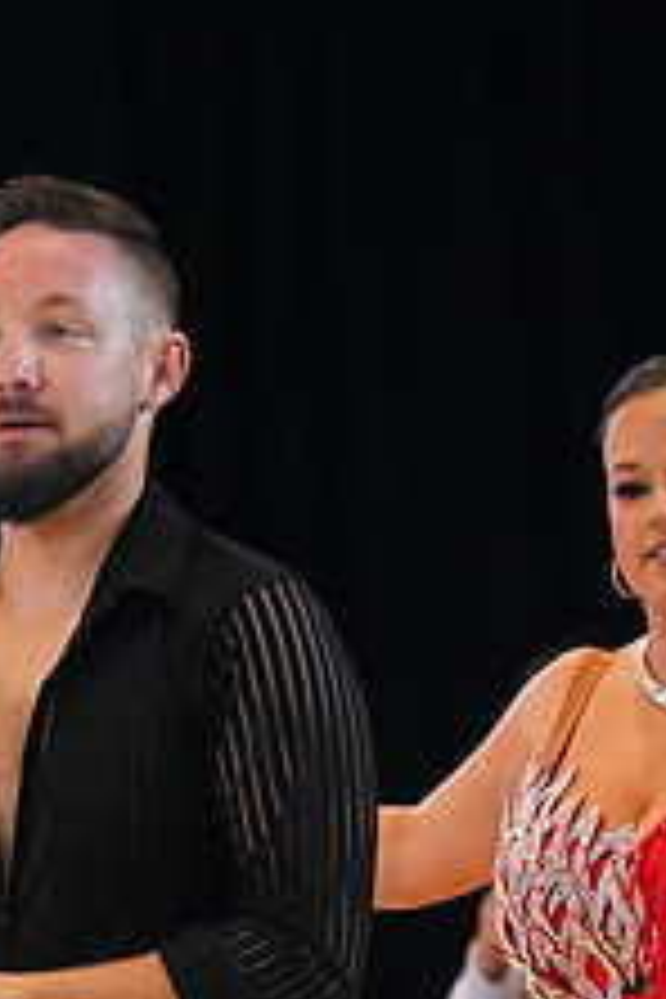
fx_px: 8935
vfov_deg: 6.4
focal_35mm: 322
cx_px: 605
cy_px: 1228
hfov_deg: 4.3
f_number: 4.5
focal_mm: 123
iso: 12800
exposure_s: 1/400
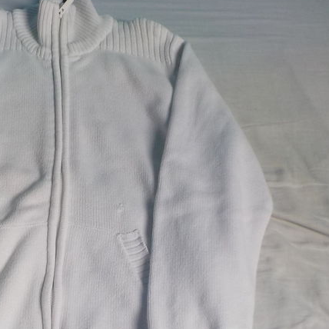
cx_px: 108
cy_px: 228
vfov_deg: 27.5
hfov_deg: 27.5
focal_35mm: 62
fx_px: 667
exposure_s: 1/40
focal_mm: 4.1
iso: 125
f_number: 3.3
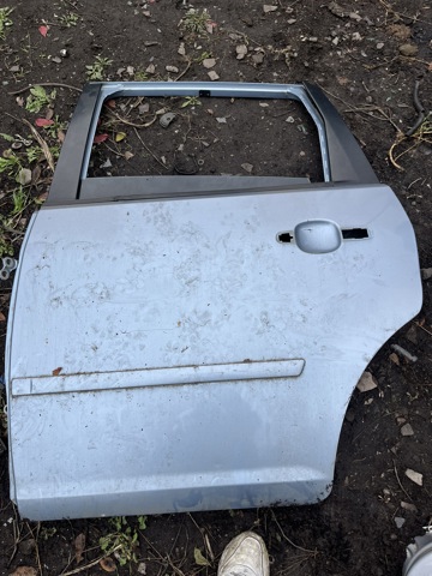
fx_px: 433
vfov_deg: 67.3
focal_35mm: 26
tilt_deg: -70.0
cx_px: 216
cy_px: 288
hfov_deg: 53.1
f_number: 1.6
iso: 50
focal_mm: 5.1
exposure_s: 1/885
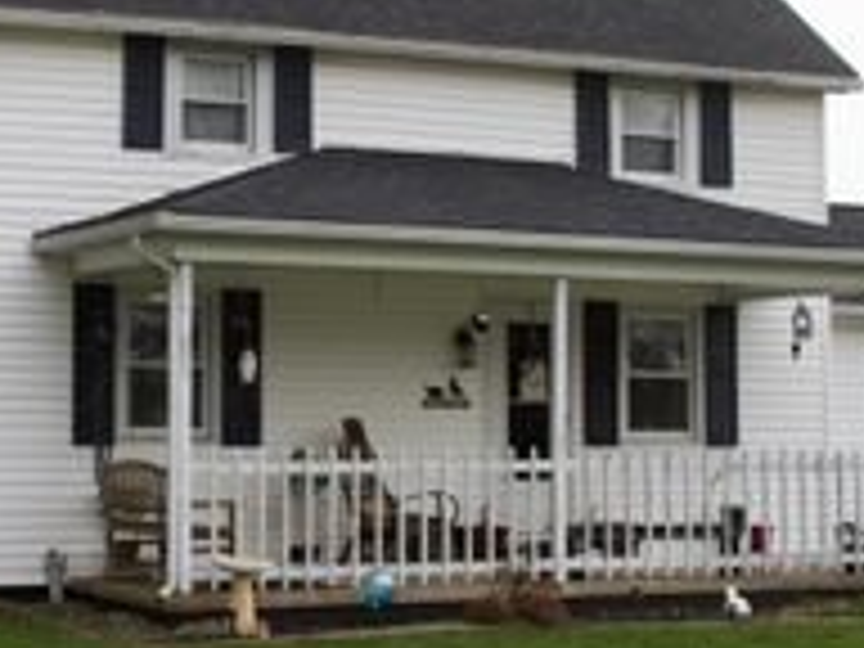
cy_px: 378
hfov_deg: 21.4
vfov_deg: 16.4
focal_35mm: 90
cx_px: 148
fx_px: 2246
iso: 100
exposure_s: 1/200
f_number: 8
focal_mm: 24
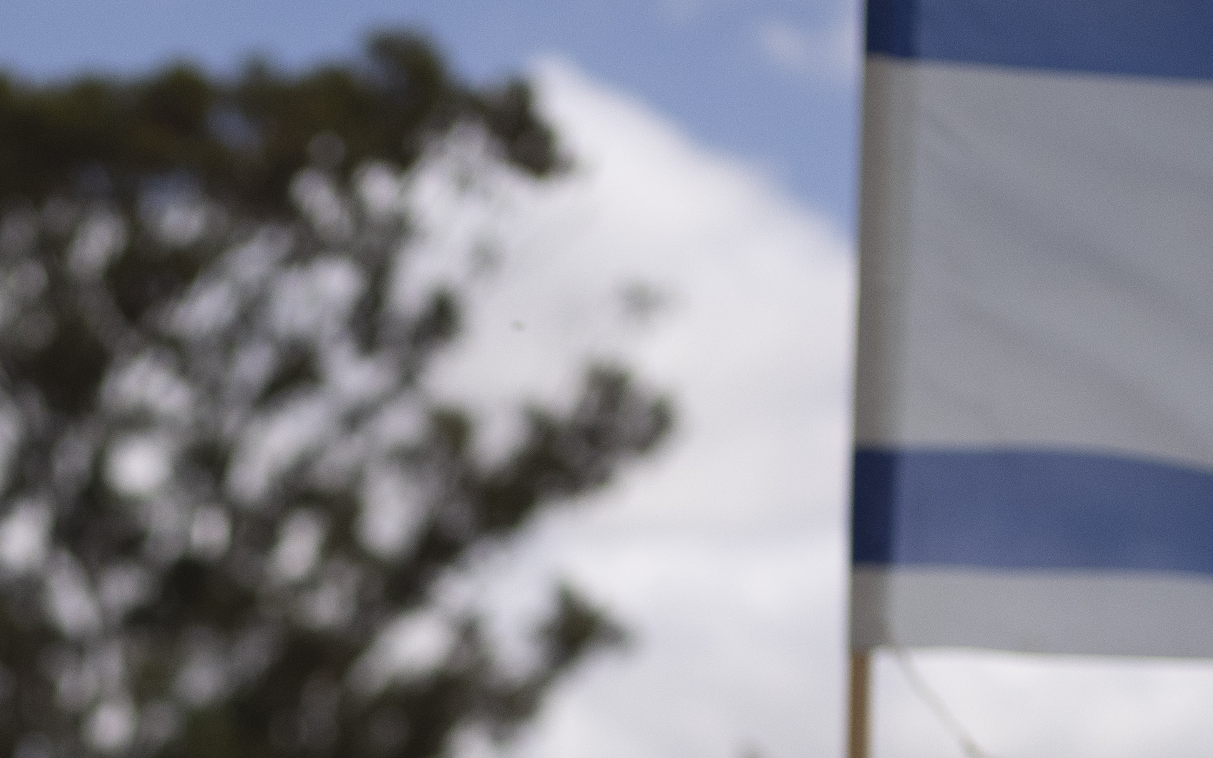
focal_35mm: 106
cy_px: 1015
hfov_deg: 19.4
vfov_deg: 12.0
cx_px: 181
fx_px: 3504
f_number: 2
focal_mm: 35
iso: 400
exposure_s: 1/26000
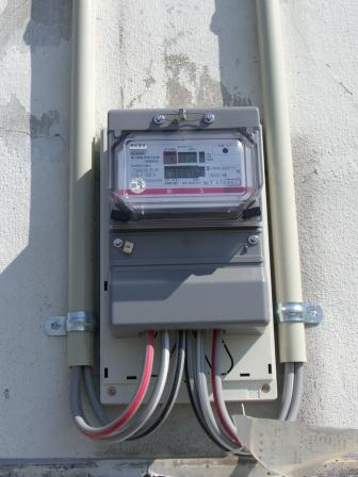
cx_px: 179
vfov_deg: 33.8
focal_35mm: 57
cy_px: 238
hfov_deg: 25.7
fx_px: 786
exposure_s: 1/640
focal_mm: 11.8
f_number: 5
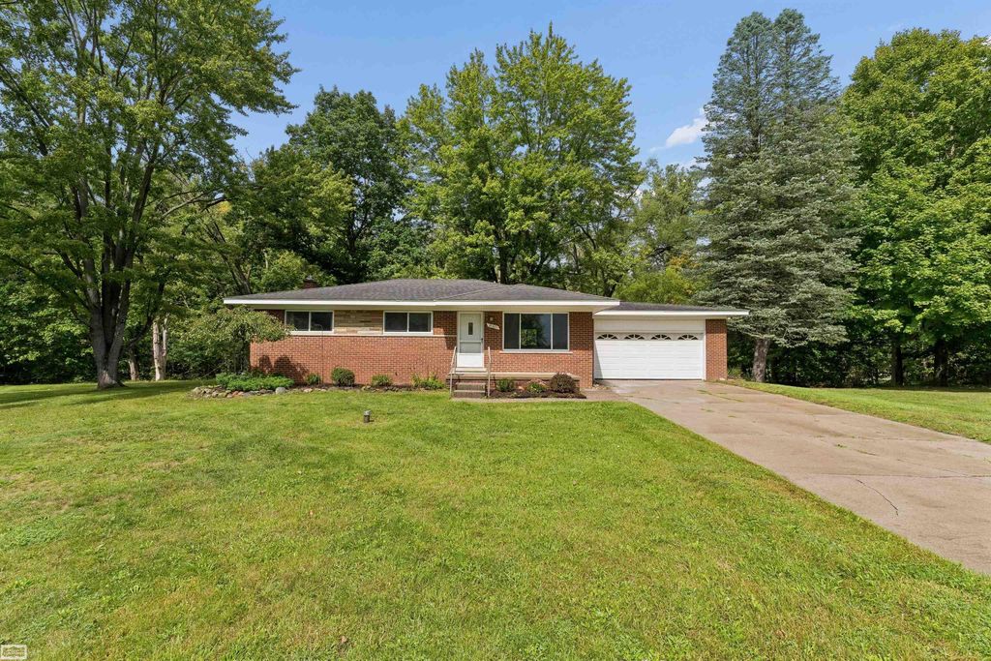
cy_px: 330
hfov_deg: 96.7
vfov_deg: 73.8
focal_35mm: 16
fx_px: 440
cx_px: 496
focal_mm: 16
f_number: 13
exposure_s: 1/100
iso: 200
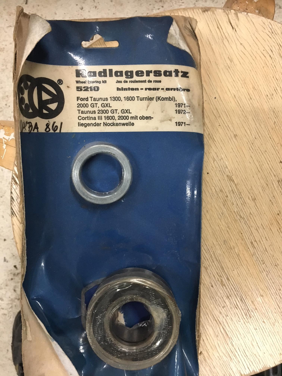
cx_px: 141
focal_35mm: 29
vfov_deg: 61.7
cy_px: 188
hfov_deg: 48.2
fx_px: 315
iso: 200
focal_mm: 4.15
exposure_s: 1/25
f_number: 2.2
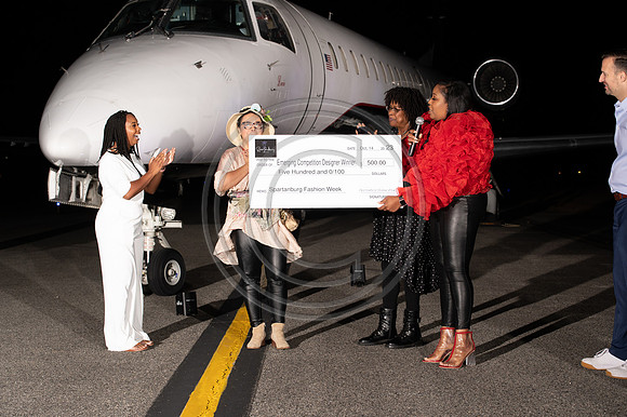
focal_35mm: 70
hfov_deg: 28.9
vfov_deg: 19.4
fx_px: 1218
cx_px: 314
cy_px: 208
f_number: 6.3
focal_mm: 70
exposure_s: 1/200
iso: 1000
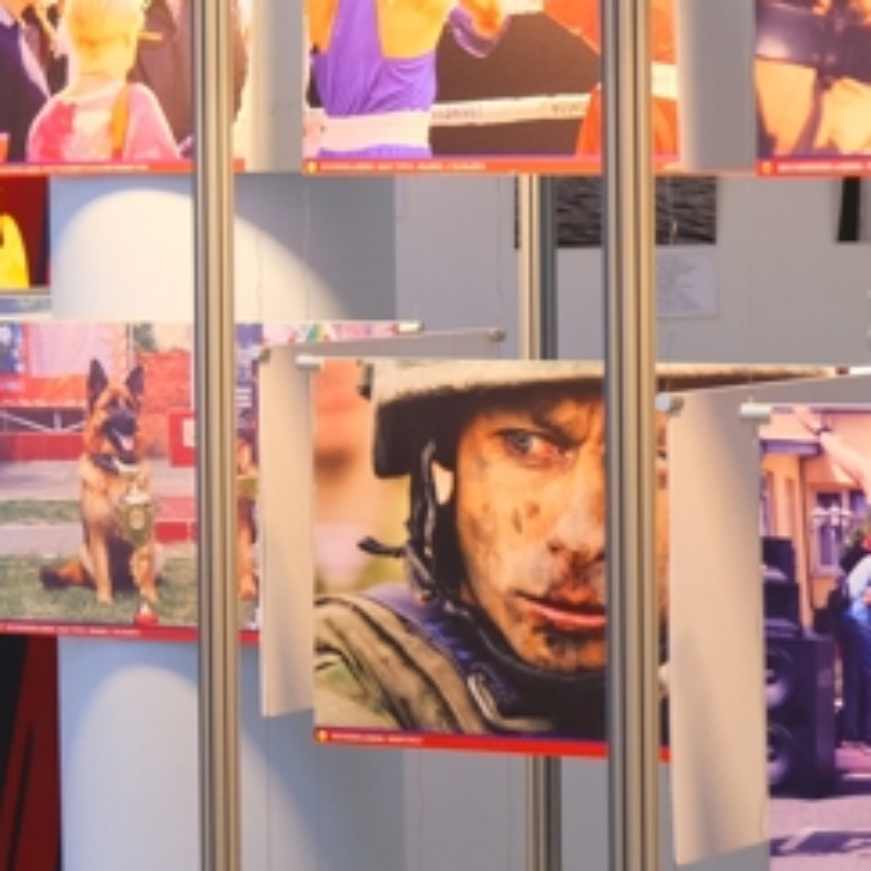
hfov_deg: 13.4
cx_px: 90
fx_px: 3672
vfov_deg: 13.5
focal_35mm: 129
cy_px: 360
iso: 500
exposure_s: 1/50
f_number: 4
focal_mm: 32.5
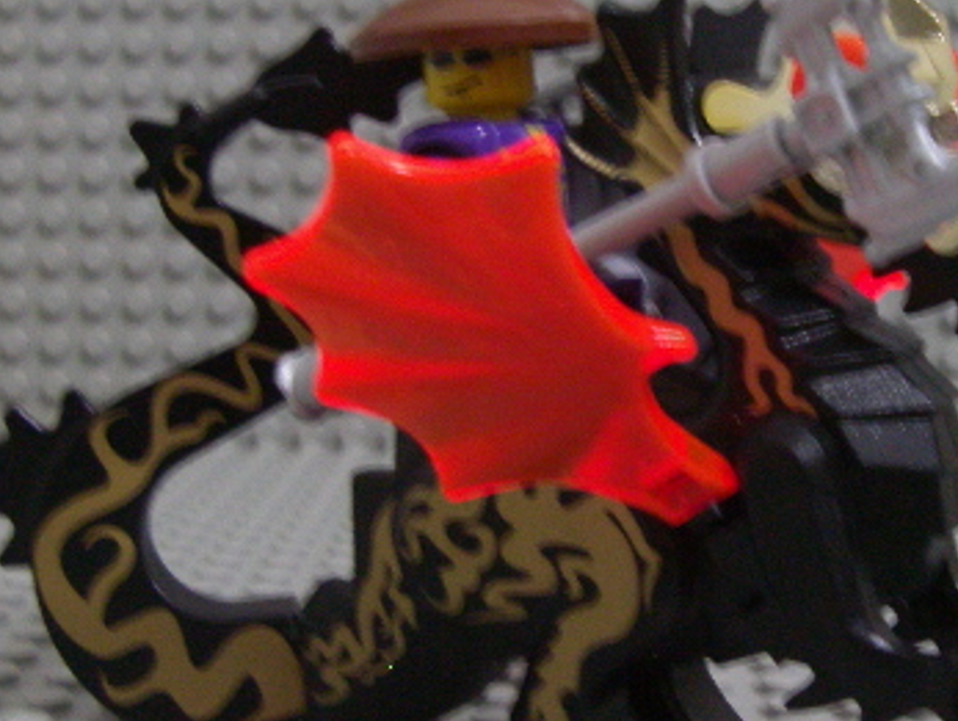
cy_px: 367
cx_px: 594
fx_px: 1939
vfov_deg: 21.0
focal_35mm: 70
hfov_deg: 27.7
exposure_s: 1/4
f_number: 3.3
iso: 320
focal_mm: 6.3
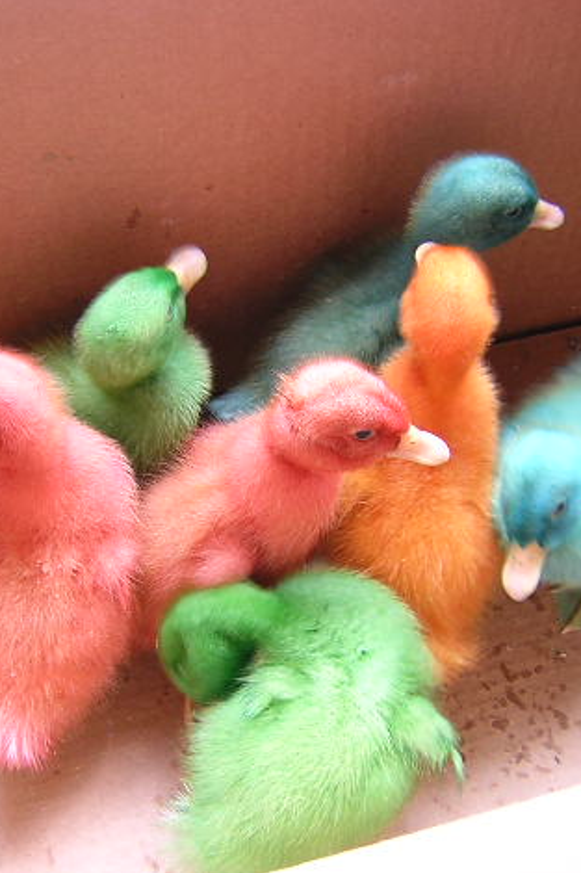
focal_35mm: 51
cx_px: 284
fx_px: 1235
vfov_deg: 38.9
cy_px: 440
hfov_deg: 26.5
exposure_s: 1/47.6
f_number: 2.6
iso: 100
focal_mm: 4.7
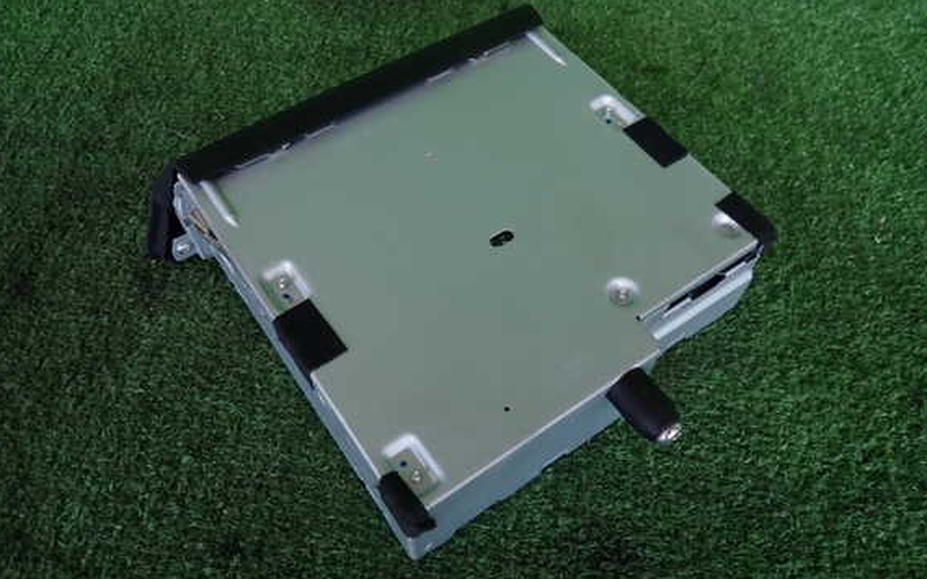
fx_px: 707
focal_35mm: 28
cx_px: 470
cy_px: 310
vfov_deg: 44.5
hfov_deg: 66.5
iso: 160
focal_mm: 4.5
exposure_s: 1/60
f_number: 2
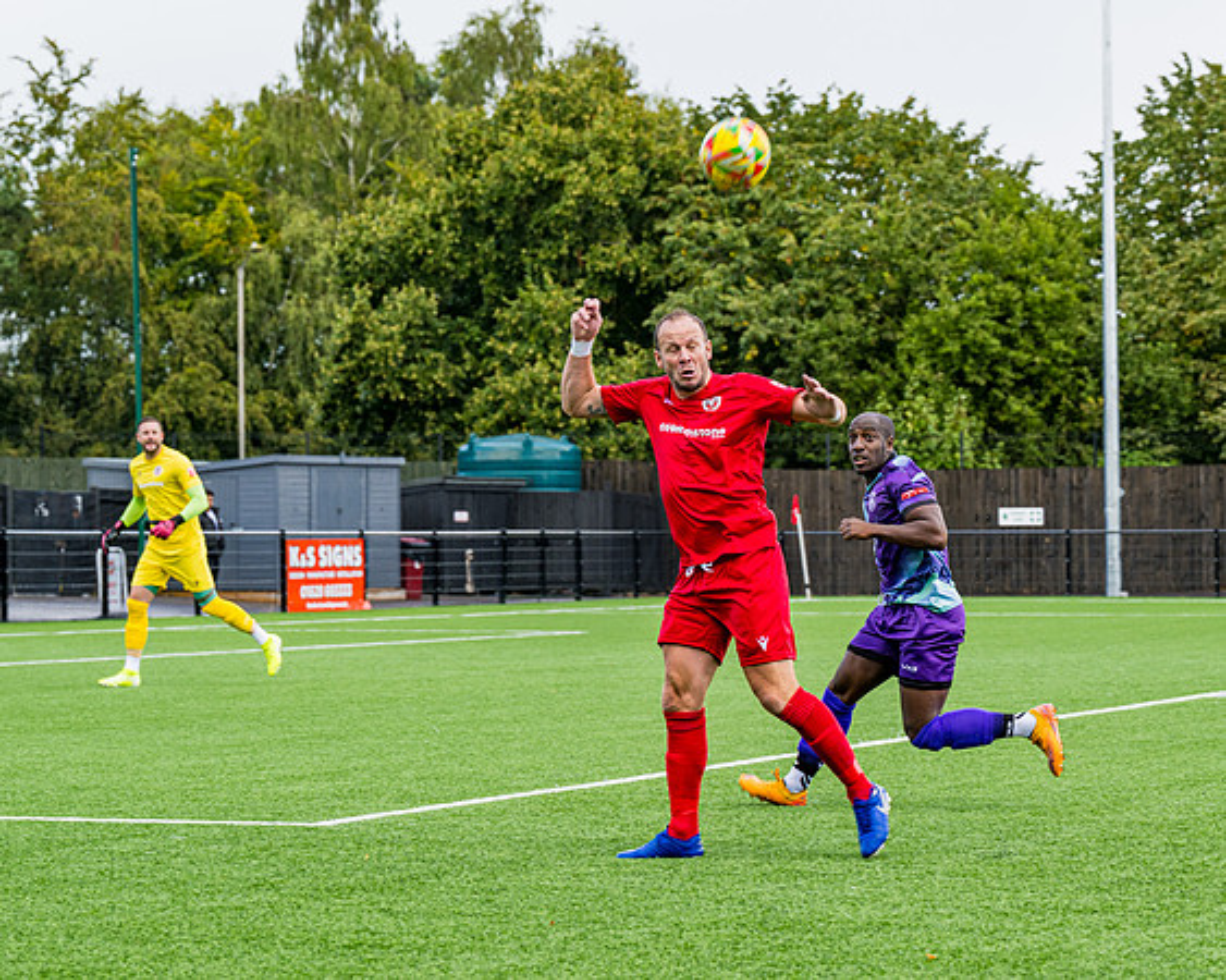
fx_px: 4233
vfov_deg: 13.2
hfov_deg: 16.5
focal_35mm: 117
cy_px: 572
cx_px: 778
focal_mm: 82
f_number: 5
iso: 200
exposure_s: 1/500
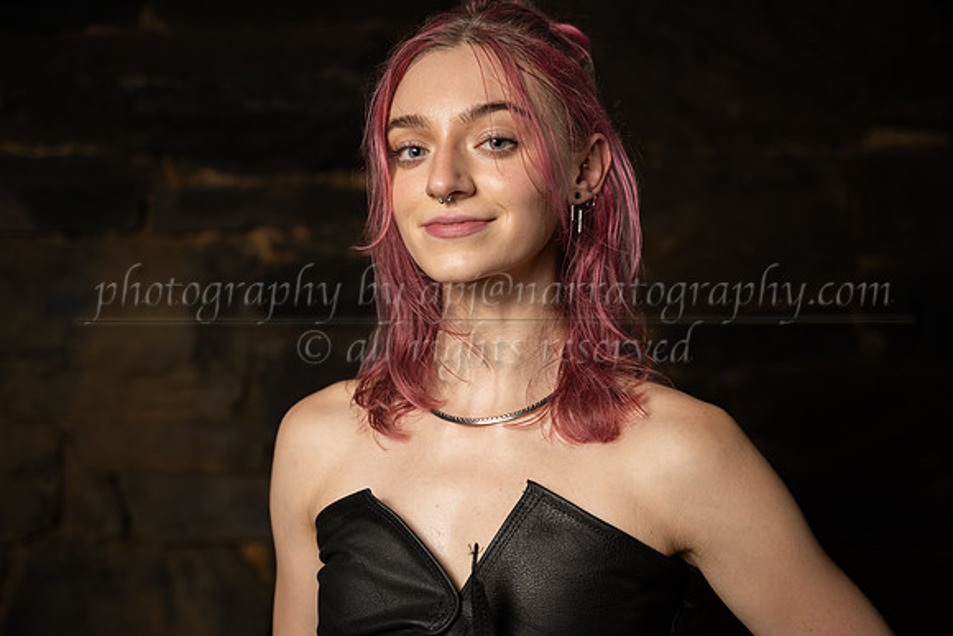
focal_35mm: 47
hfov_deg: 41.9
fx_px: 1244
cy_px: 318
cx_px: 476
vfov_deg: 28.7
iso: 400
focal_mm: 47
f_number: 2.8
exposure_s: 1/400
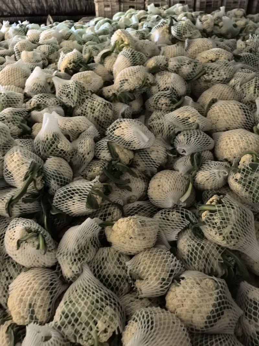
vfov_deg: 65.3
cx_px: 130
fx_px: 269
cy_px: 173
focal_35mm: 27
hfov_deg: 51.3
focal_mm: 6.98
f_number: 1.4
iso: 1600
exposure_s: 1/16.7
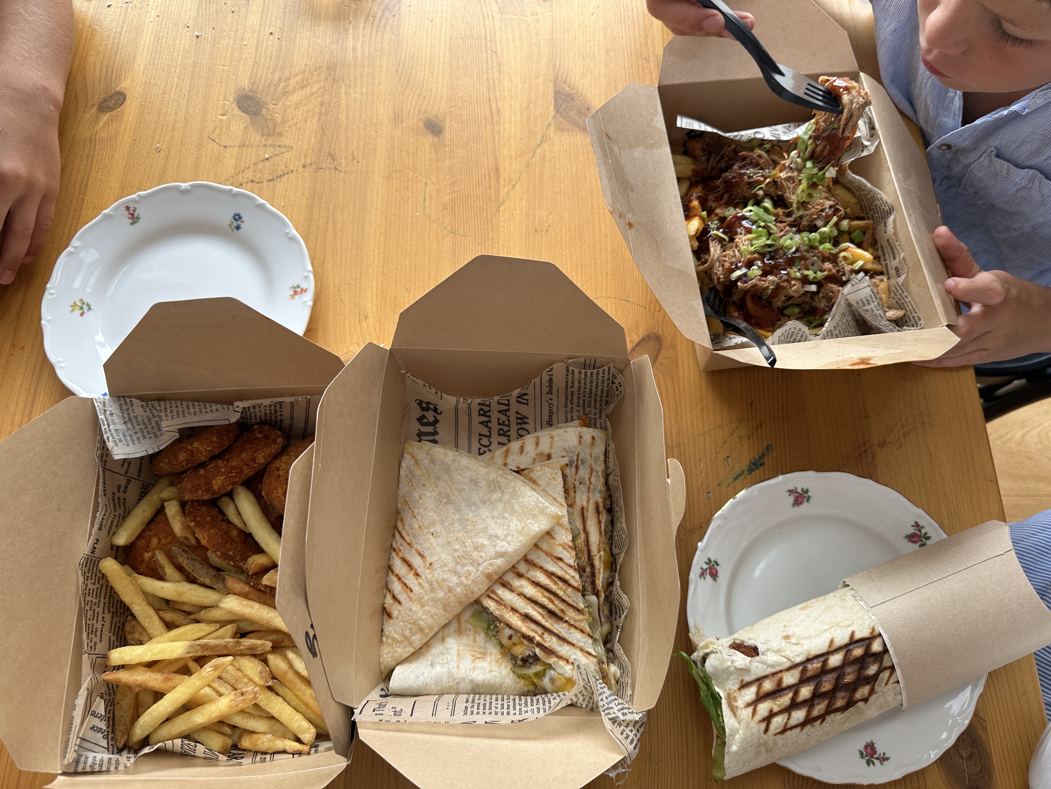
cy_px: 394
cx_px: 526
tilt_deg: -70.3
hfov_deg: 71.6
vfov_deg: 56.8
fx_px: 729
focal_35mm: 24
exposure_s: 1/158
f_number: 1.78
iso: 64
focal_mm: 6.86
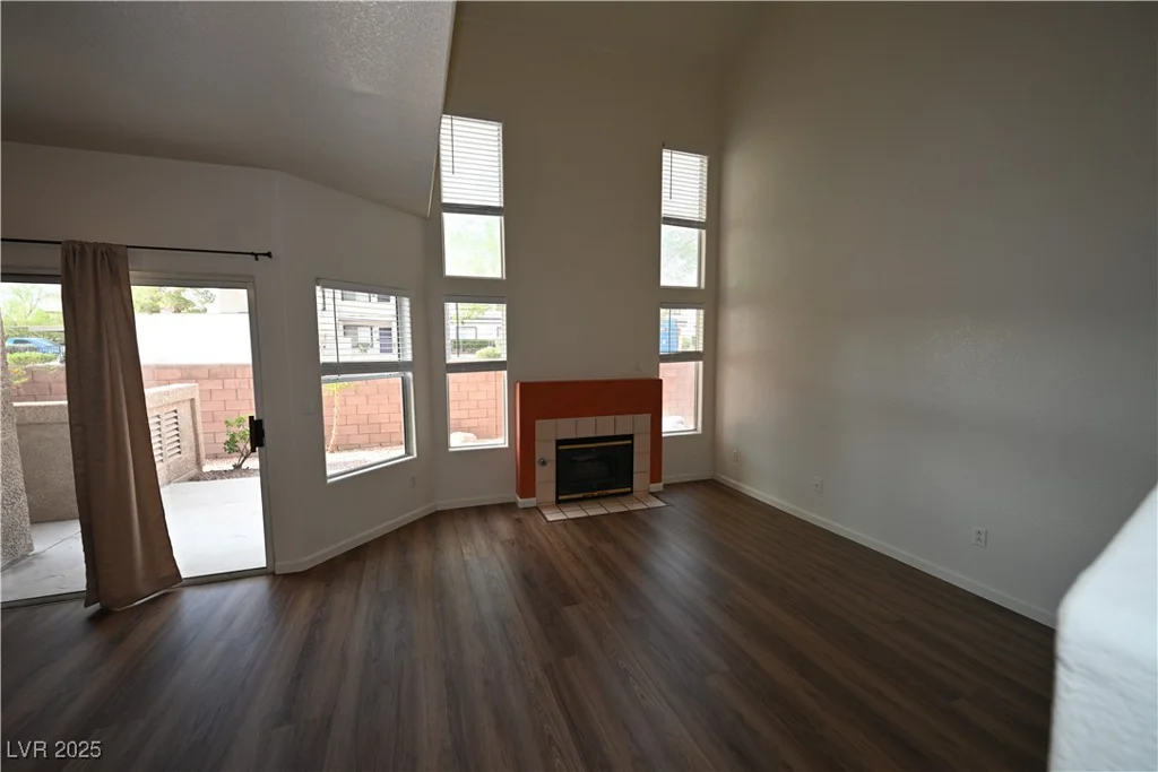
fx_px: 450
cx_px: 579
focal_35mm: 14
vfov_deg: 81.2
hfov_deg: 104.2
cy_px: 386
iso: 320
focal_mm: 14
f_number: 4
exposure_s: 1/60
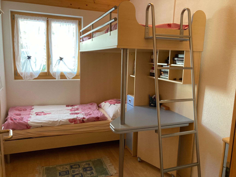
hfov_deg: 63.4
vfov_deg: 49.7
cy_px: 88
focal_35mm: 28
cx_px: 118
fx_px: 191
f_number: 1.8
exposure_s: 1/50
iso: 160
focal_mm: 3.99
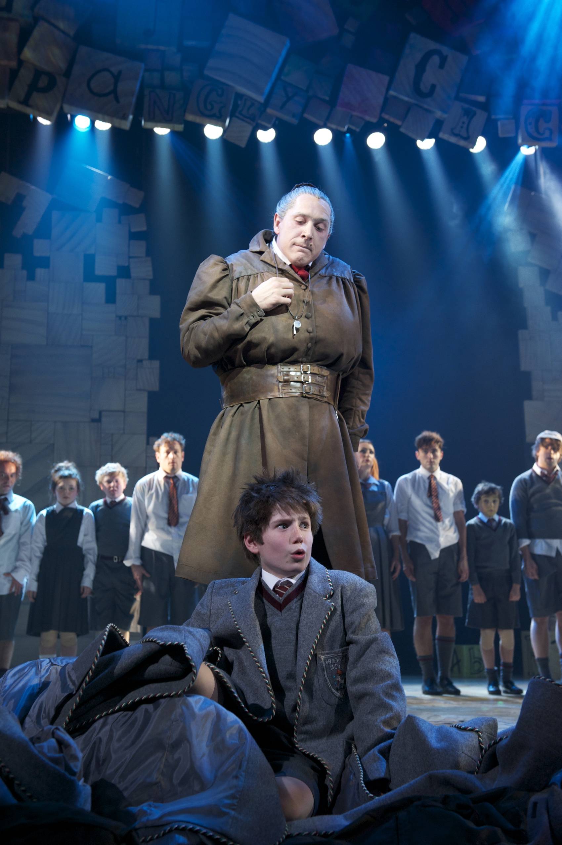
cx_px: 281
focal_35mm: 48
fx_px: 1126
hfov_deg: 28.0
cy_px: 422
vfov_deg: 41.1
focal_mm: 48
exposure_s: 1/125
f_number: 5
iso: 1600
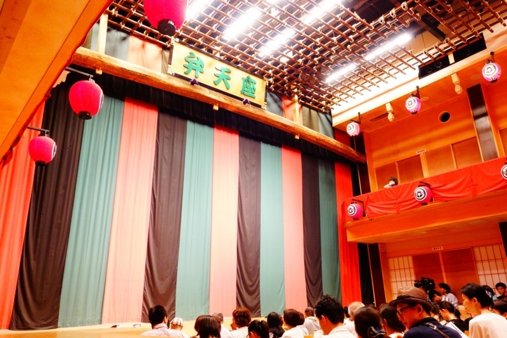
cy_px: 169
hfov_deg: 65.5
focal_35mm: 28
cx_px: 254
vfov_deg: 46.4
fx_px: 394
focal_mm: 10.4
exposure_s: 1/10
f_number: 4.5
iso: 800
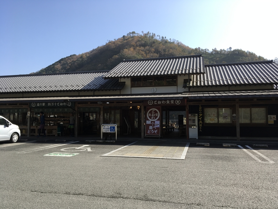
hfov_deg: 61.7
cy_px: 104
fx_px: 233
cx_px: 139
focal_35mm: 29
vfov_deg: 48.2
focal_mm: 4.15
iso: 25
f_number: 2.2
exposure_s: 1/801
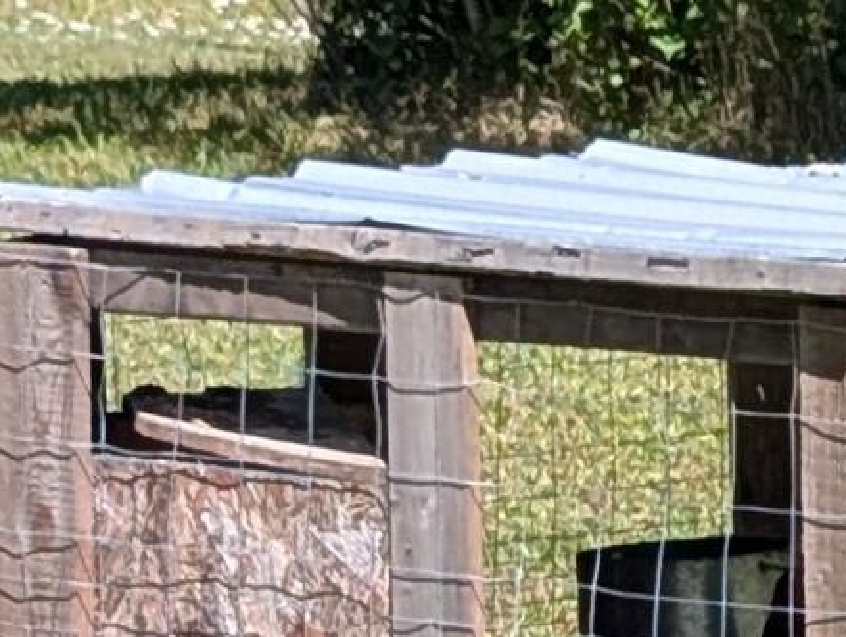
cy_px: 1046
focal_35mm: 333
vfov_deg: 4.4
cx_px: 2845
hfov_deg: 5.5
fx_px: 8149
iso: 20
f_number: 1.68
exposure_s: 1/917
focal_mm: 6.9
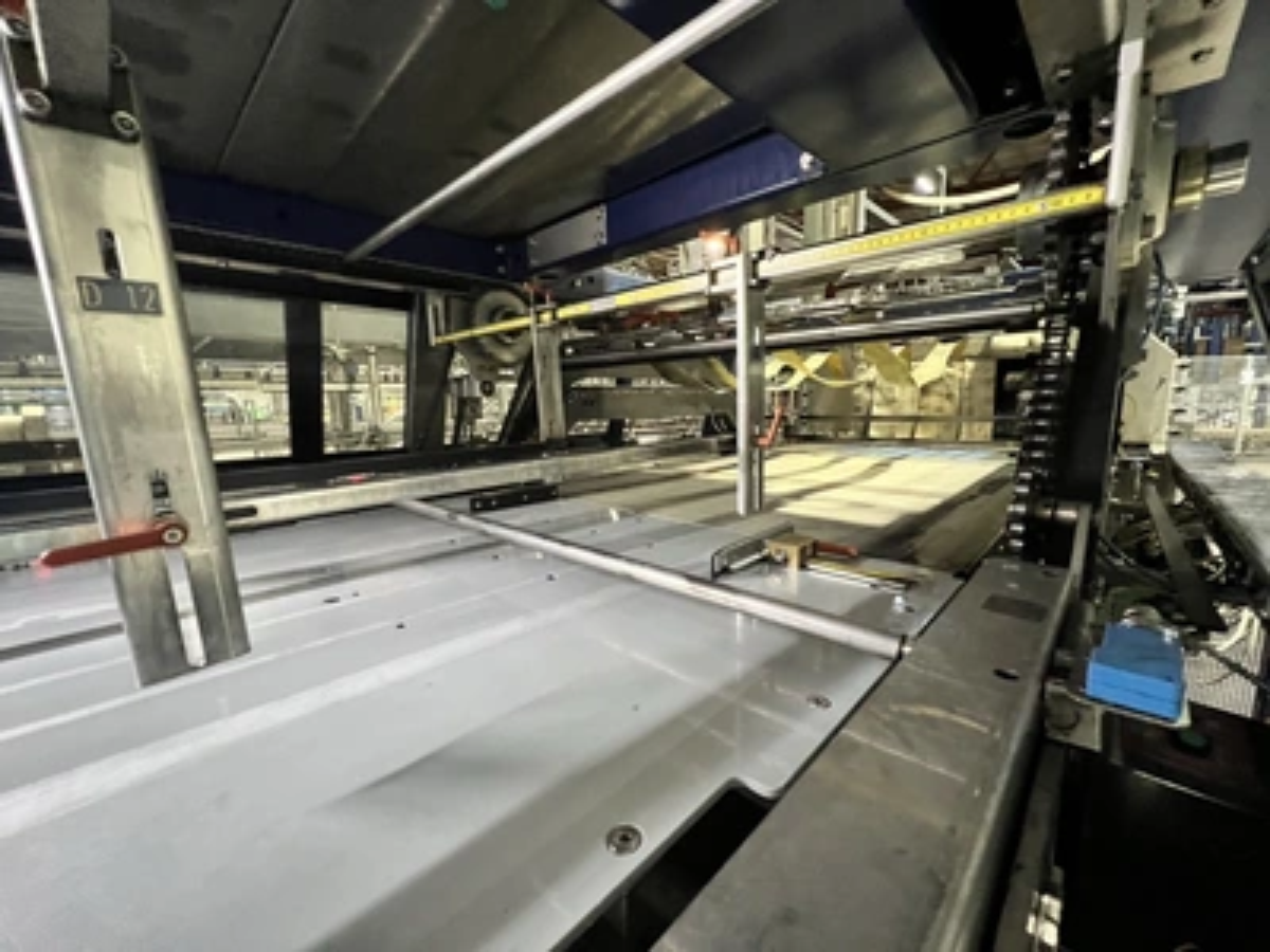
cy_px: 476
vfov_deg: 89.9
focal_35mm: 13
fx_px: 477
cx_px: 635
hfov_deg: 106.2
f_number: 1.8
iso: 640
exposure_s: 1/40
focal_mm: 1.57
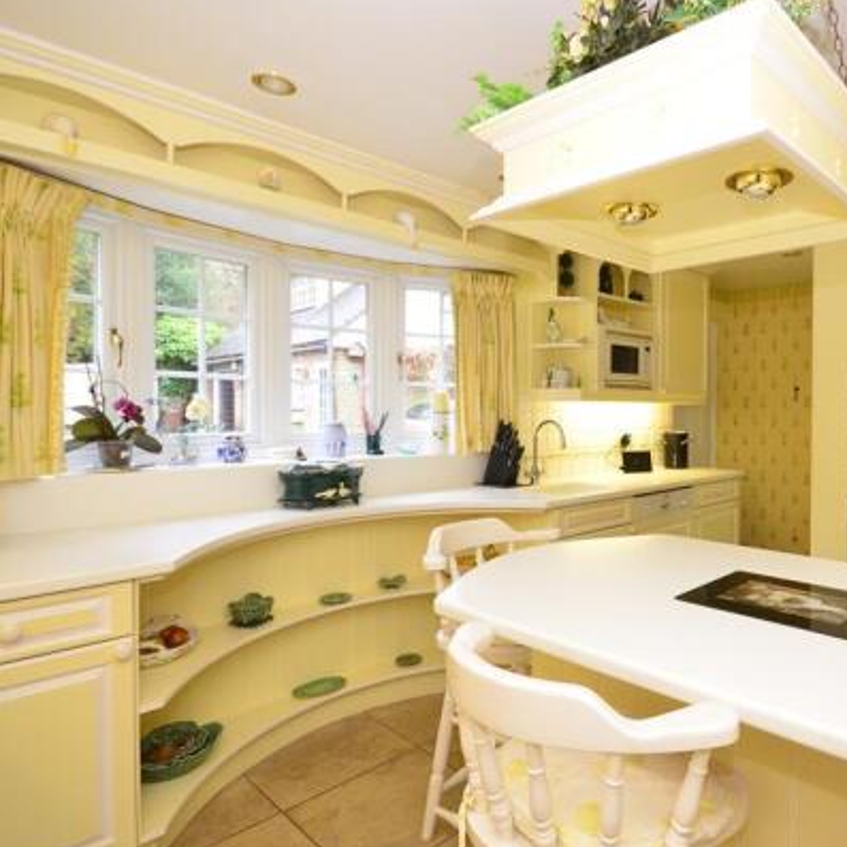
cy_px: 410
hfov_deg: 69.0
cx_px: 597
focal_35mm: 21
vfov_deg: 72.1
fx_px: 581
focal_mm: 10
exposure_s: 1/25
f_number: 6.3
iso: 640
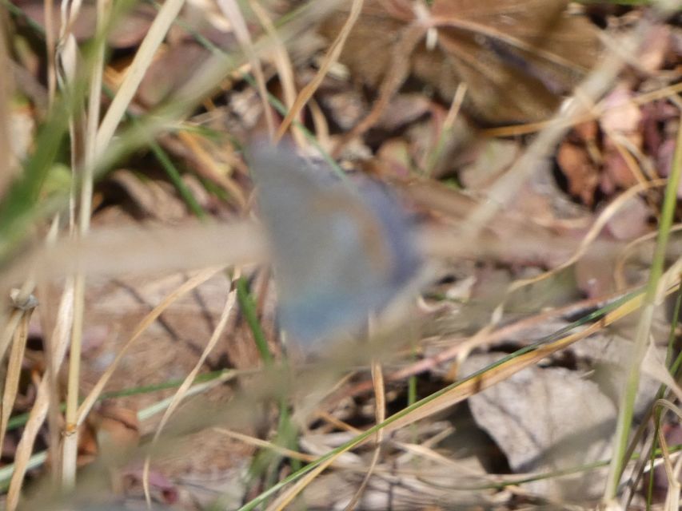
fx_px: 10818
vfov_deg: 2.7
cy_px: 256
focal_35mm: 549
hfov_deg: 3.6
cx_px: 341
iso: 200
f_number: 5.6
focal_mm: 98.3
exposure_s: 1/100
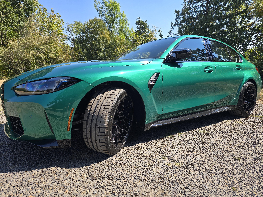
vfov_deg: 58.9
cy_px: 98
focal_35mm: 23
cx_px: 132
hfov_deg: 73.9
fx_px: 175
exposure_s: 1/388
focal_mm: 6.3
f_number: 1.7
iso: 12
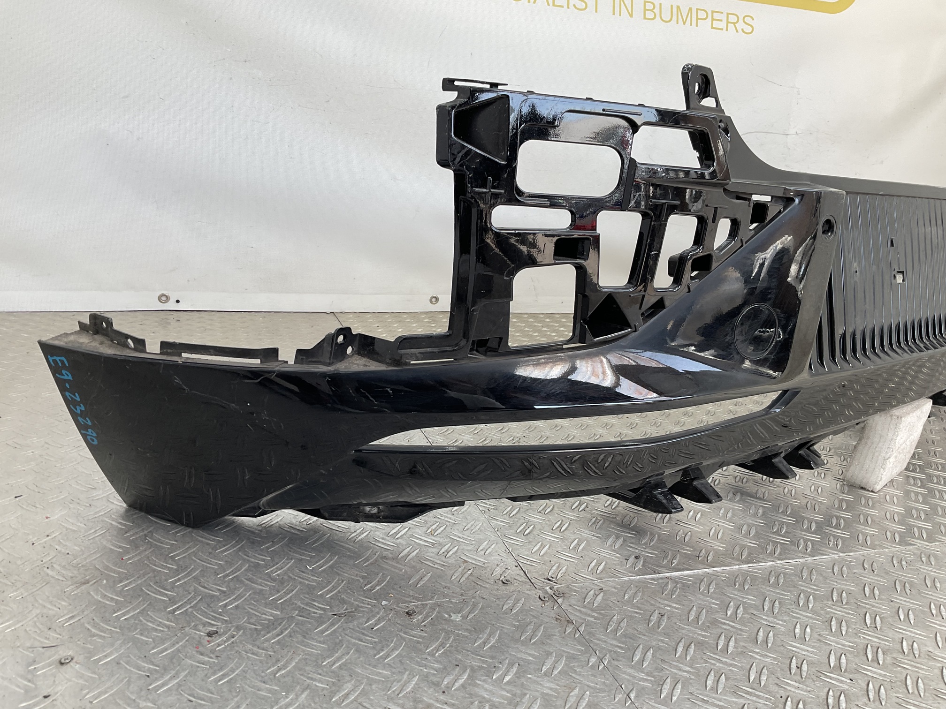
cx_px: 473
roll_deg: -5.8
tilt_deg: -15.6
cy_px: 354
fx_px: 793
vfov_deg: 48.2
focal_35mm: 29
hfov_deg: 61.7
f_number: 1.8
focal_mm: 3
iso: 16
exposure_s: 1/120
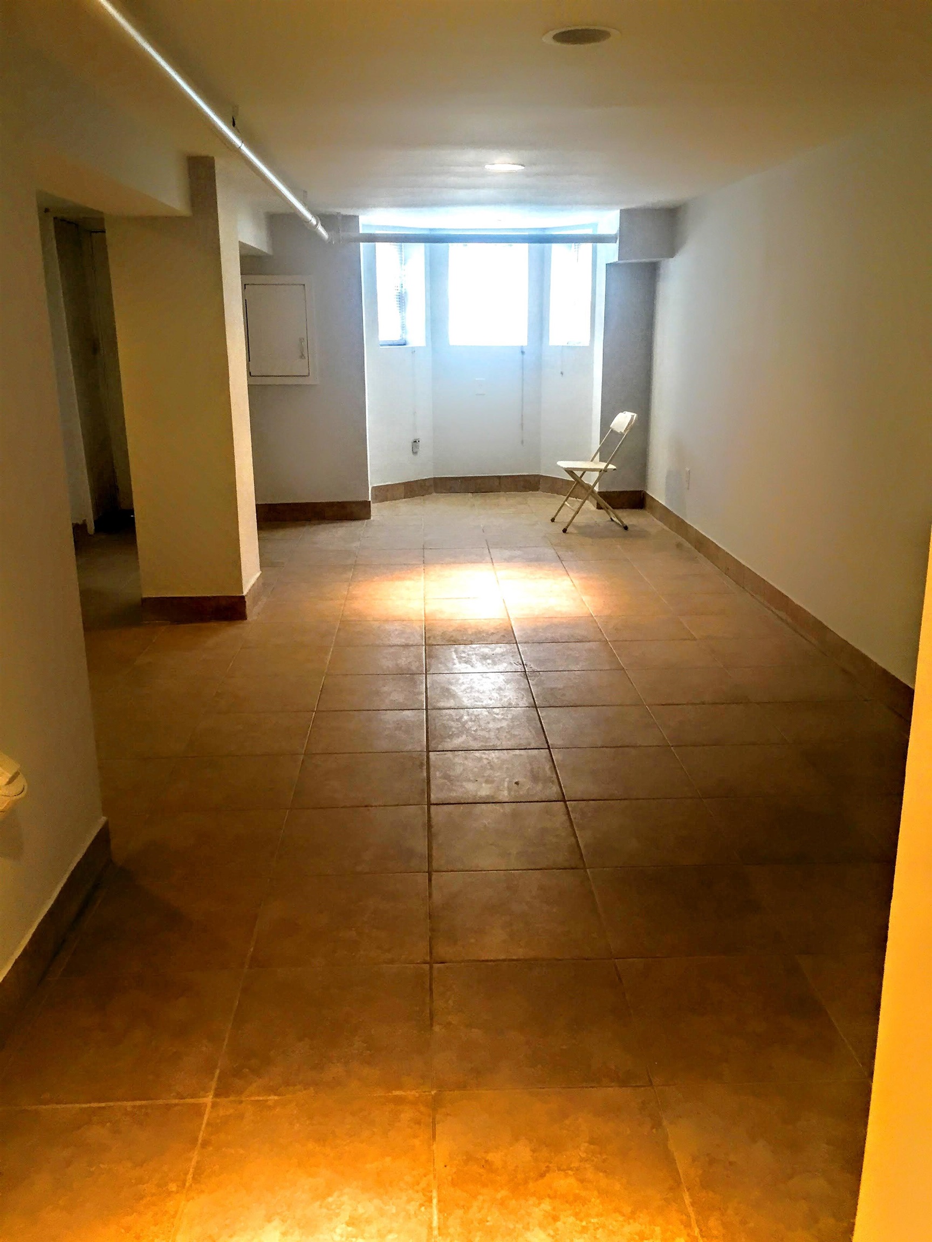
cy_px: 621
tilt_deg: -14.4
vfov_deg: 61.7
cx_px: 466
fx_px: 1041
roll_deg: -0.1
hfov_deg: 48.2
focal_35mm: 29
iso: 64
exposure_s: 1/30
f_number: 2.2
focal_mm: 4.15
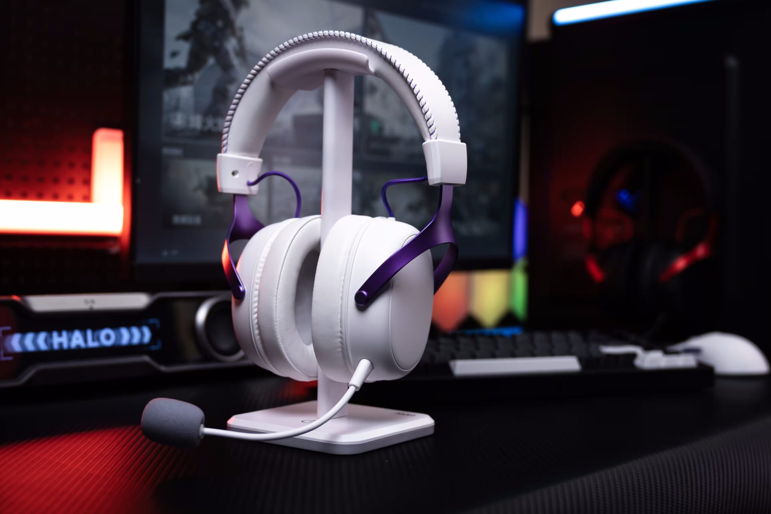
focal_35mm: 46
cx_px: 386
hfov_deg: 42.7
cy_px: 257
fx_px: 985
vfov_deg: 29.2
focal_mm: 31
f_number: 2.8
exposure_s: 1/100
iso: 100
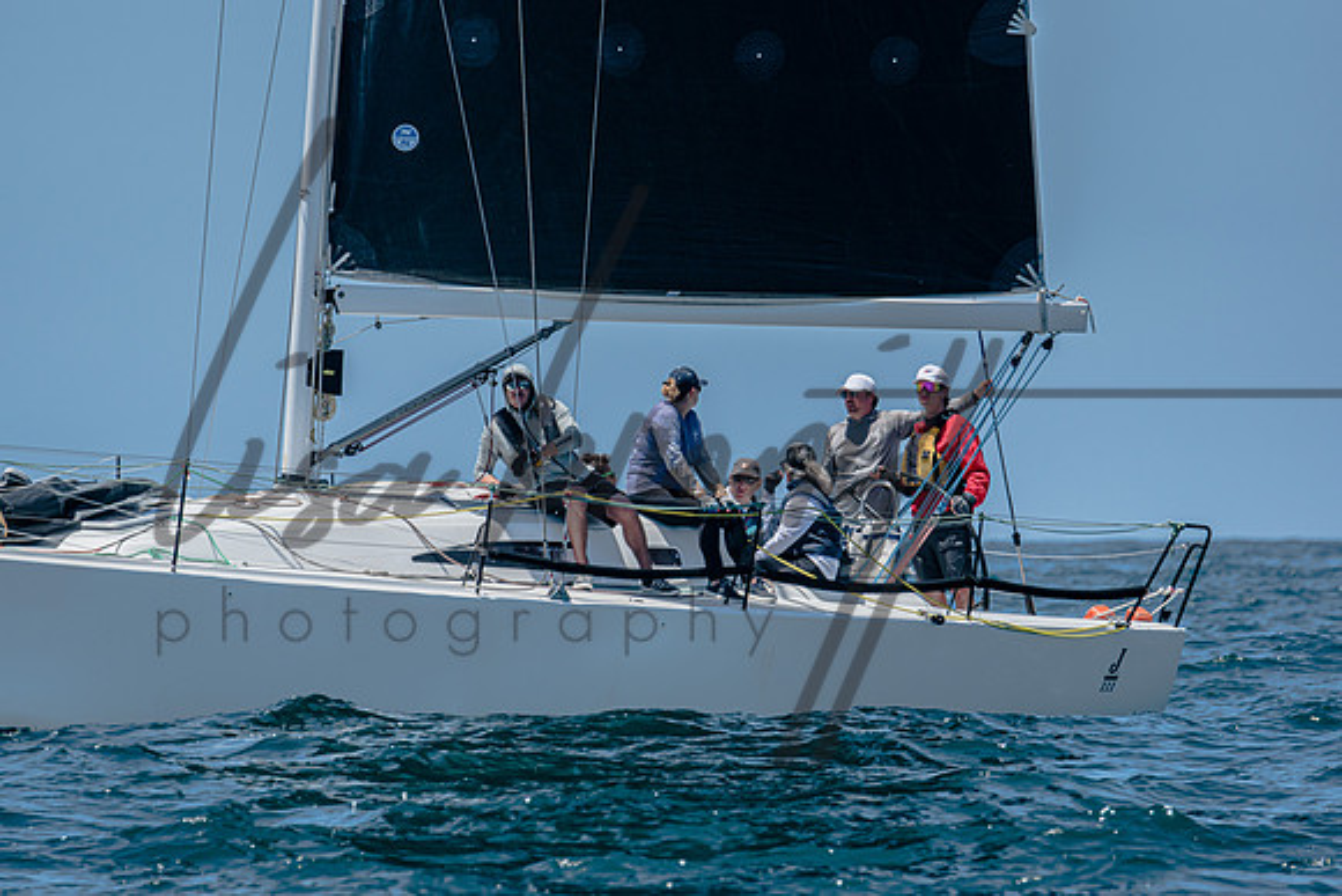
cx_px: 666
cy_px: 448
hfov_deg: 4.0
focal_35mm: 516
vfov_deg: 2.7
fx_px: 19244
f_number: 5.6
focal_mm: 340
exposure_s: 1/1600
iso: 200
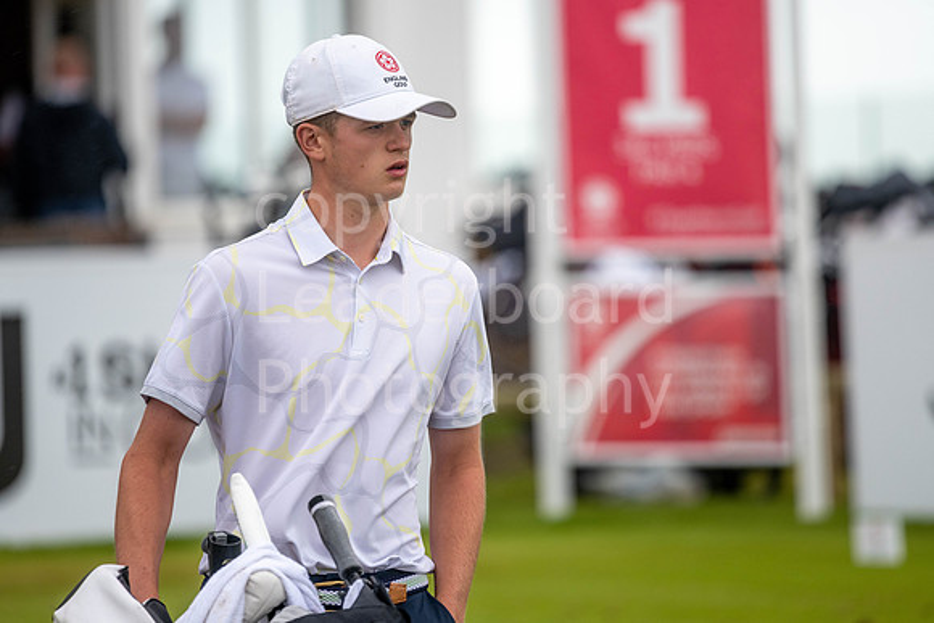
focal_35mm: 347
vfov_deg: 4.0
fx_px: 8994
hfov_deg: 5.9
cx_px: 438
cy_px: 316
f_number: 4
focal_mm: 300
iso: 400
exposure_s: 1/500
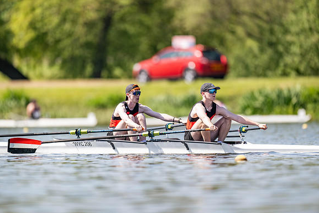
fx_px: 5344
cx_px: 159
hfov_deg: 3.4
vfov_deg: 2.3
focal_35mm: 603
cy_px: 106
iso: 320
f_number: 4
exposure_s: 1/2500
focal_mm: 600
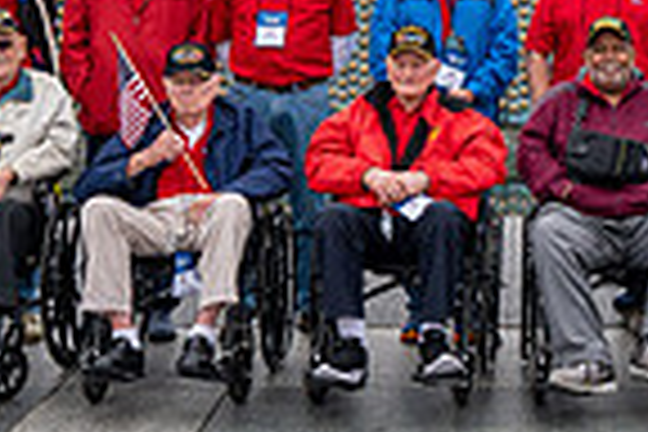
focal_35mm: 100
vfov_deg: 13.6
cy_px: 113
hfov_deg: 20.0
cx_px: 600
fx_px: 1800
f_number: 8
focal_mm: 24
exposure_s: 1/800
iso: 640
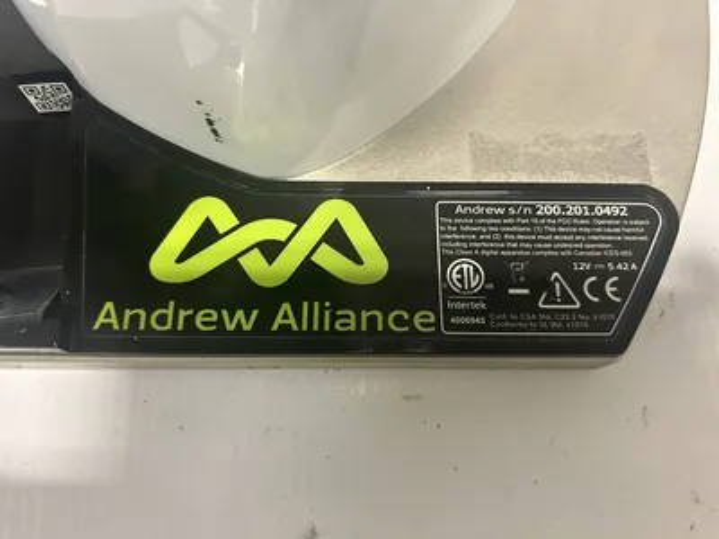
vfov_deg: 53.1
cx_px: 360
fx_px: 540
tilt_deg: -72.1
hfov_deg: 67.3
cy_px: 270
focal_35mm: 26
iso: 400
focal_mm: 5.7
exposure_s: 1/60
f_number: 1.5
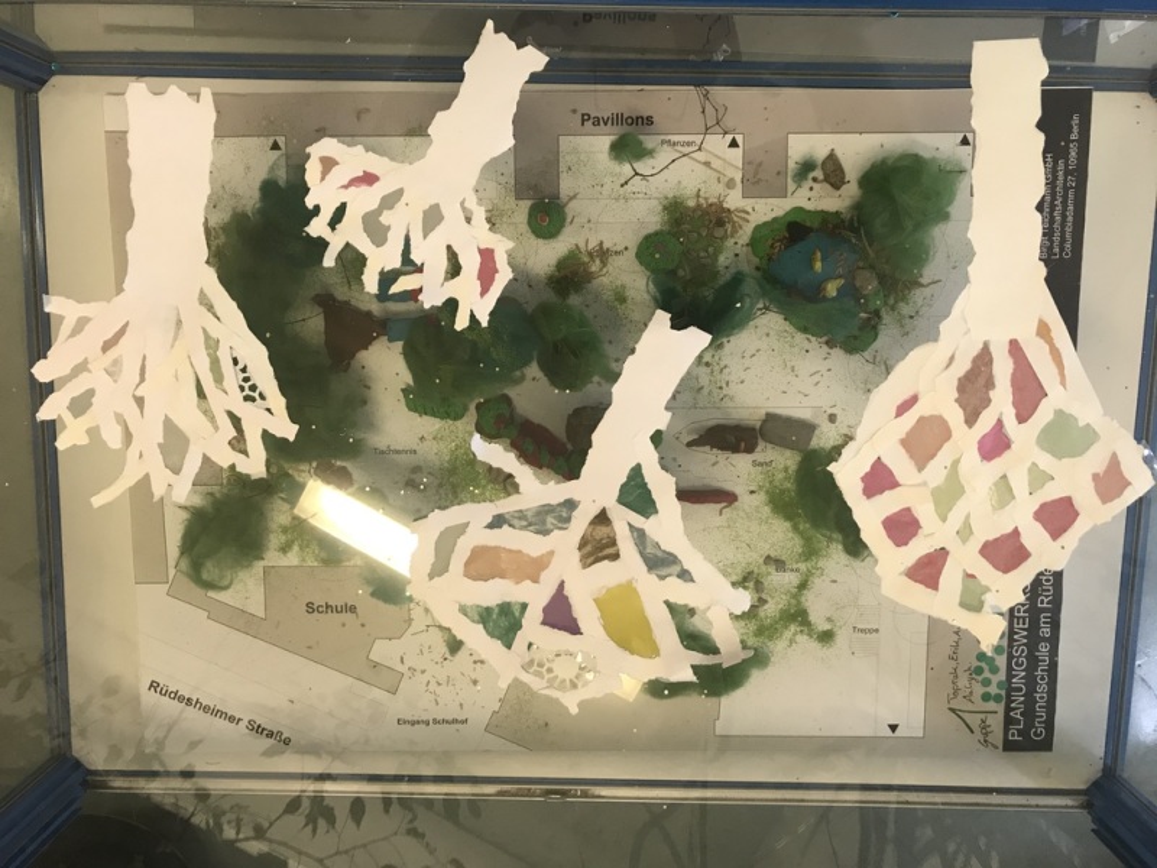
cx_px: 578
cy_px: 434
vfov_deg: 49.7
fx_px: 936
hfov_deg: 63.4
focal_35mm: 28
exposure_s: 1/20
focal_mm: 3.99
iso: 40
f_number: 1.8
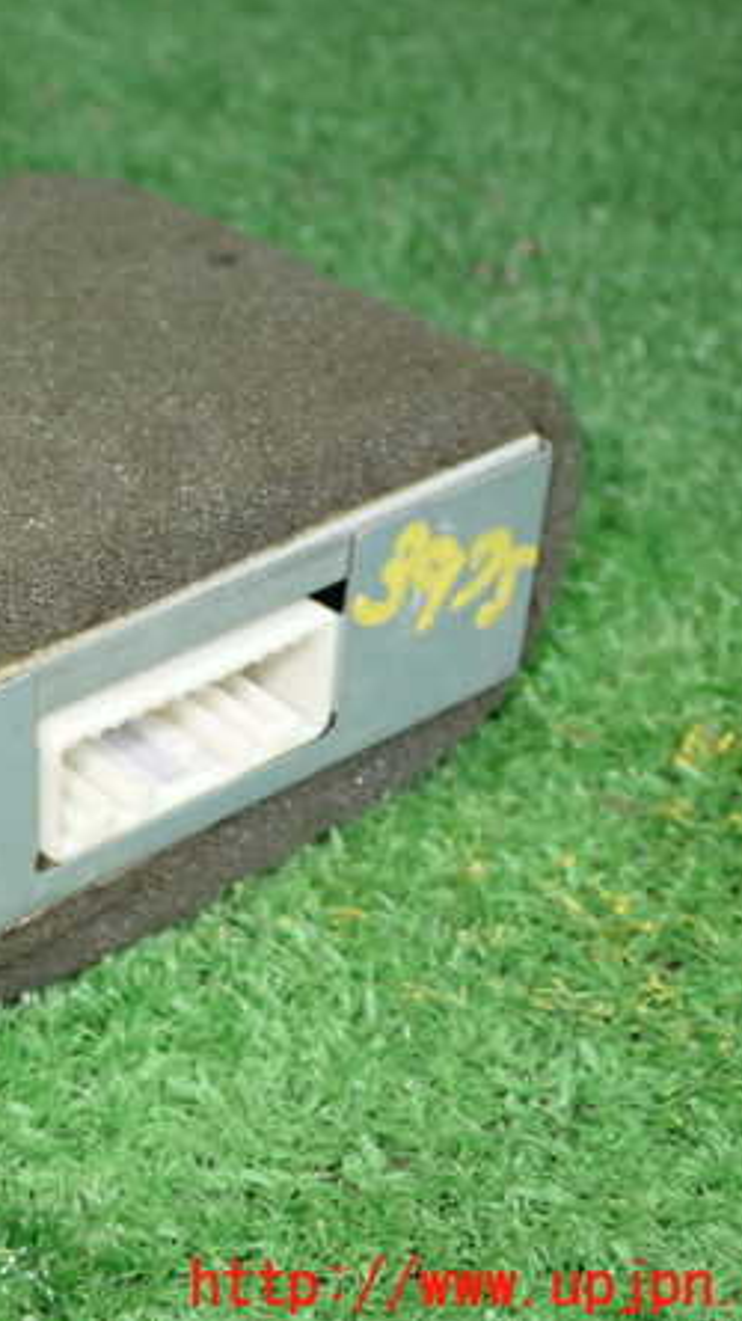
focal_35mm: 69
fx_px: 2416
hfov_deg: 17.0
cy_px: 656
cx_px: -30
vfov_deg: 30.6
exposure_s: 1/50
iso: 640
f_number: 3.1
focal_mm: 8.4
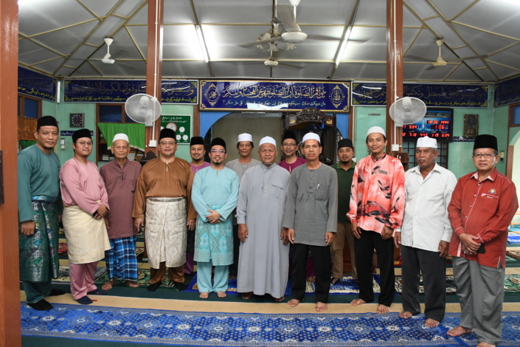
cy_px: 174
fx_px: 390
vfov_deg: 47.9
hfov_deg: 67.4
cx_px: 260
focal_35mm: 27
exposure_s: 1/100
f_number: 5.6
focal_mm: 18
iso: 2500
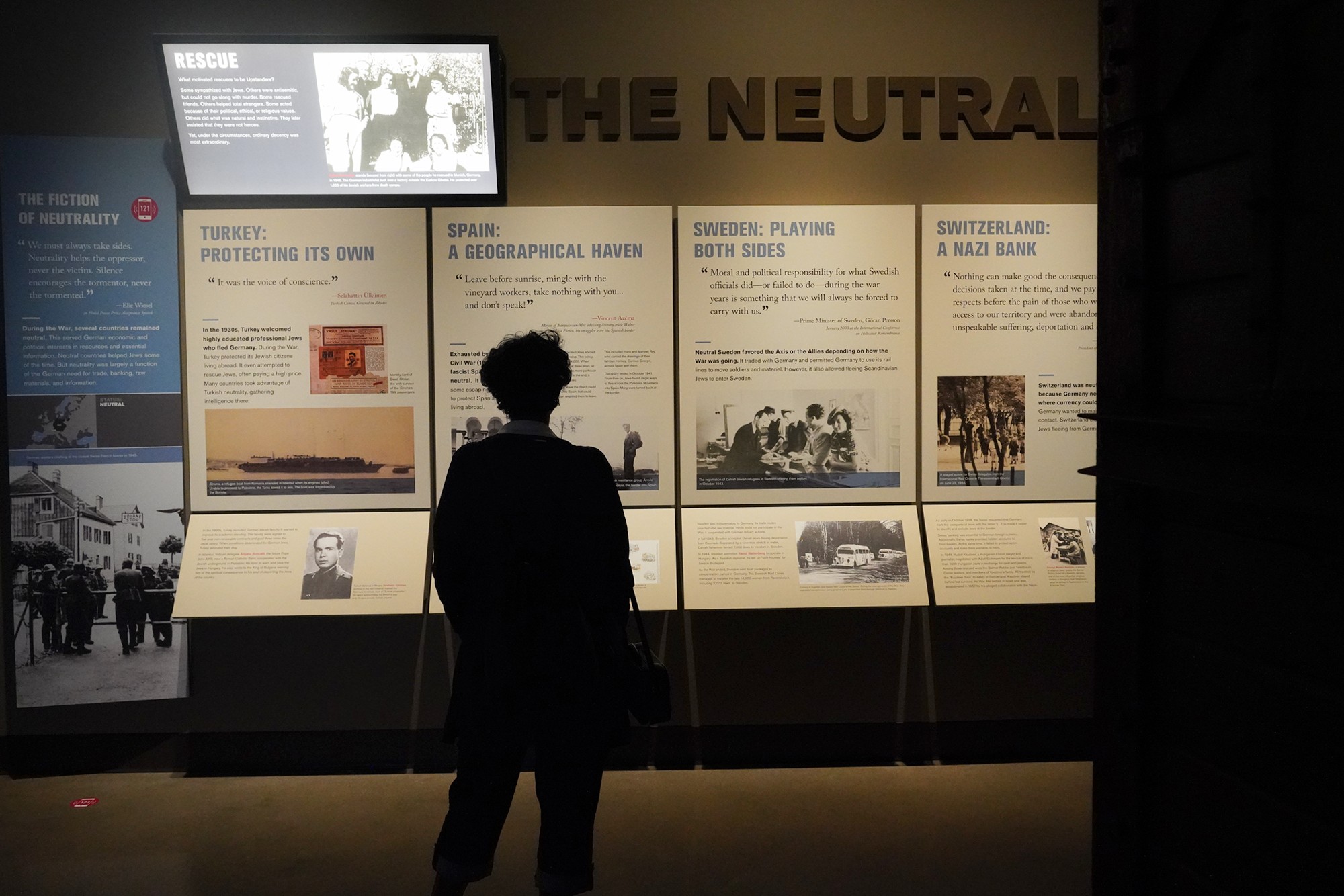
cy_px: 448
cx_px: 672
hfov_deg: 65.5
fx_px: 1045
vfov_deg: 46.4
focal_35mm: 28
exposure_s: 1/100
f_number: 6.3
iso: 8000
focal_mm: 28
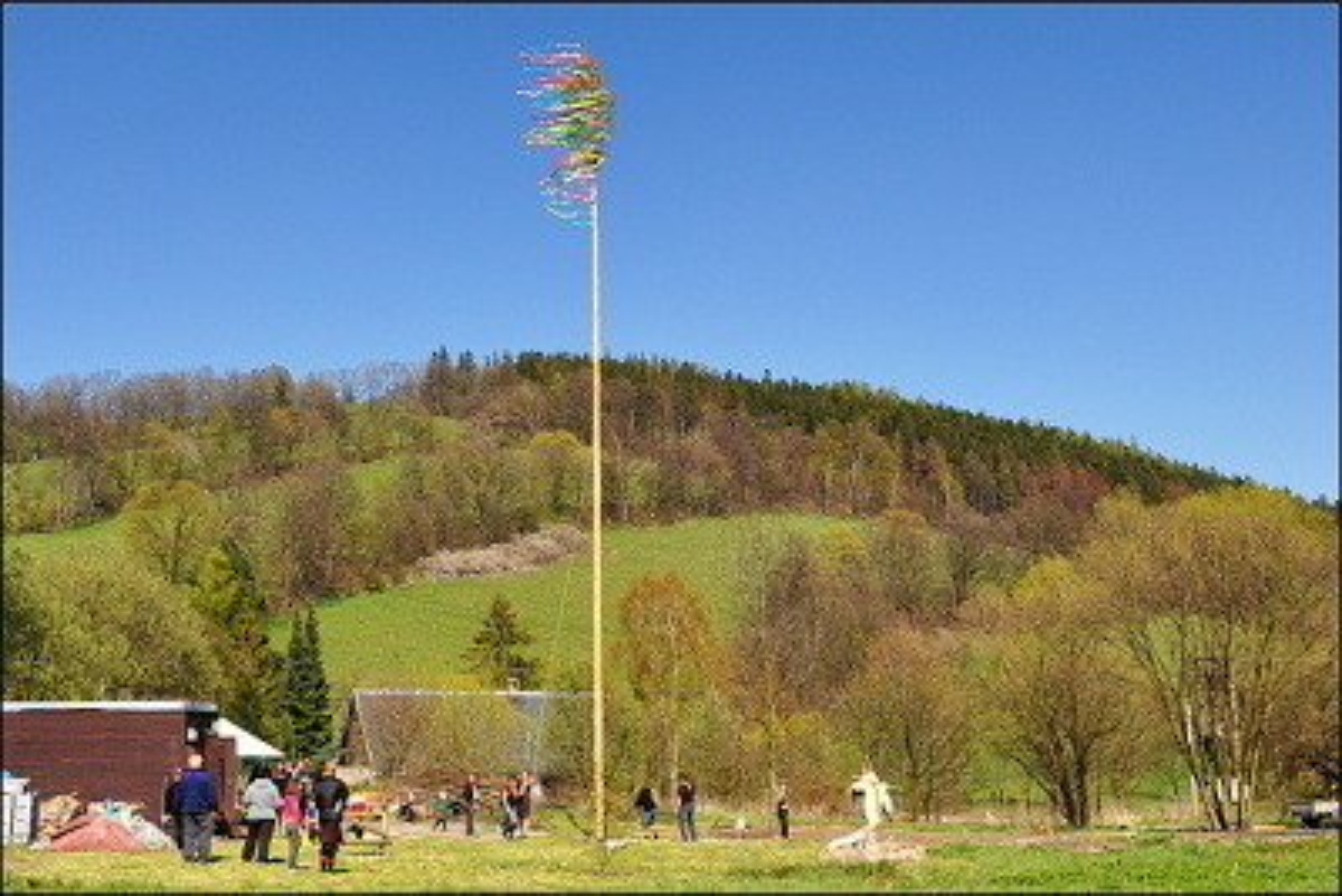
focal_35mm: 27
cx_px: 671
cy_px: 448
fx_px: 1007
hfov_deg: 67.4
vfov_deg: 48.0
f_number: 7.1
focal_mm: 18
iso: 200
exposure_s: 1/200
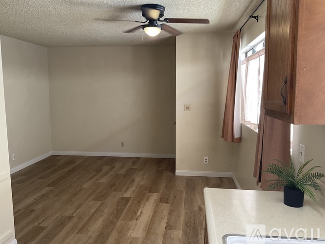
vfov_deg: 48.2
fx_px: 272
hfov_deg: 61.7
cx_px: 162
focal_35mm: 29
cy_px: 122
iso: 80
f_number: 1.8
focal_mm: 3
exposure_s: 1/60
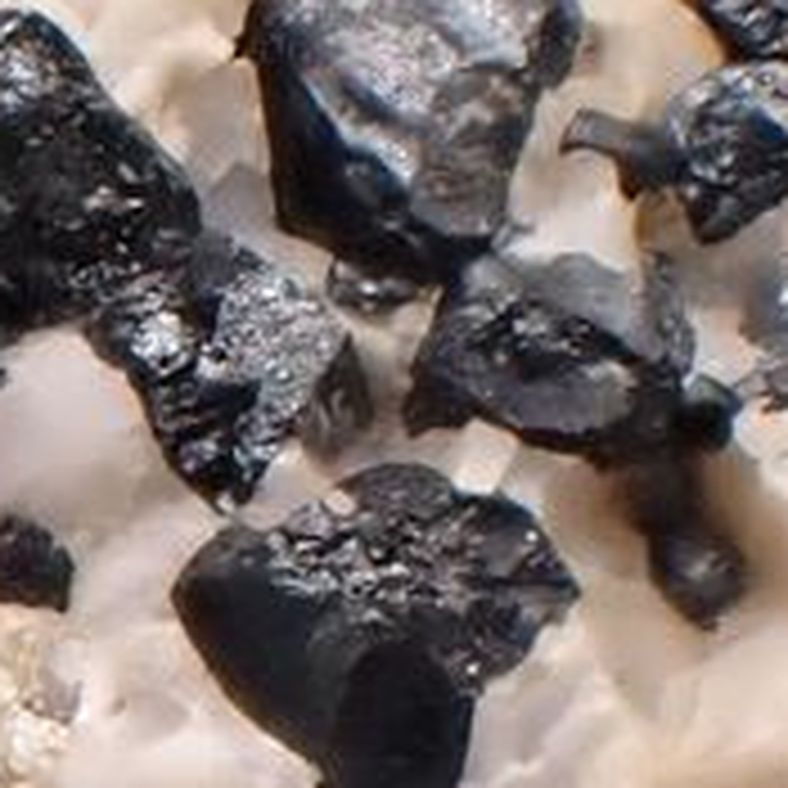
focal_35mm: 506
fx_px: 13032
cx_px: -756
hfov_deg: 3.4
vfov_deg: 3.5
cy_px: 964
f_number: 6.3
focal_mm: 18
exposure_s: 1/400
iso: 500
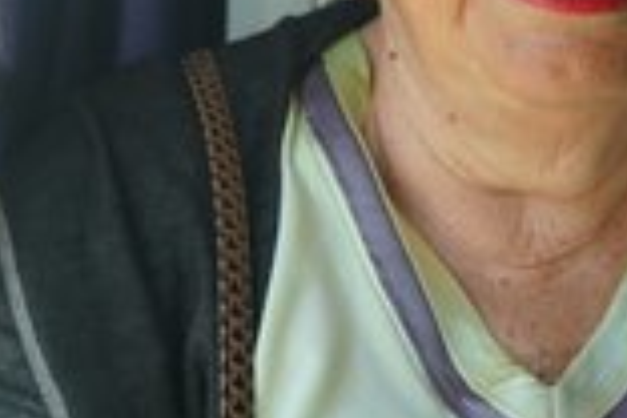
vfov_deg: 12.4
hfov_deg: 18.8
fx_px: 1881
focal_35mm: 108
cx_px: 498
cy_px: -58
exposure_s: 1/160
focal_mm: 42
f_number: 4
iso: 320
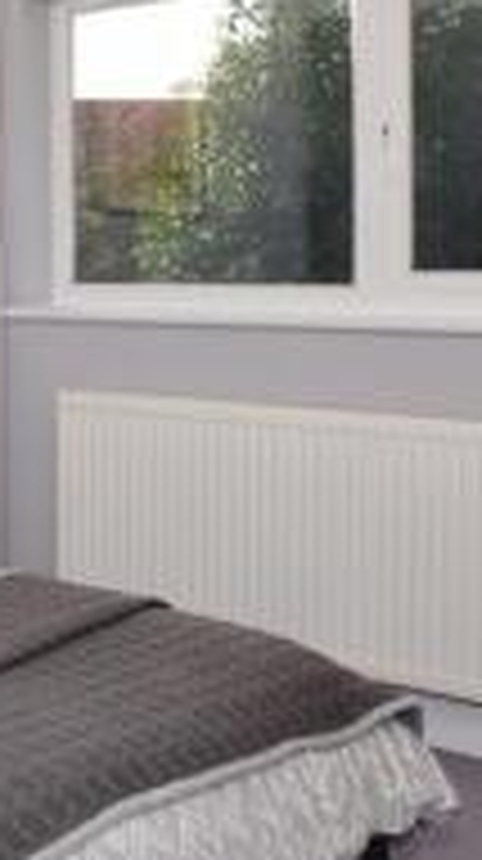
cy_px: 254
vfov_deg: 37.9
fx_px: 1231
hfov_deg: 17.8
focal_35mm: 54
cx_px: -383
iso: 400
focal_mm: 10
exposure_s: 1/200
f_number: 9
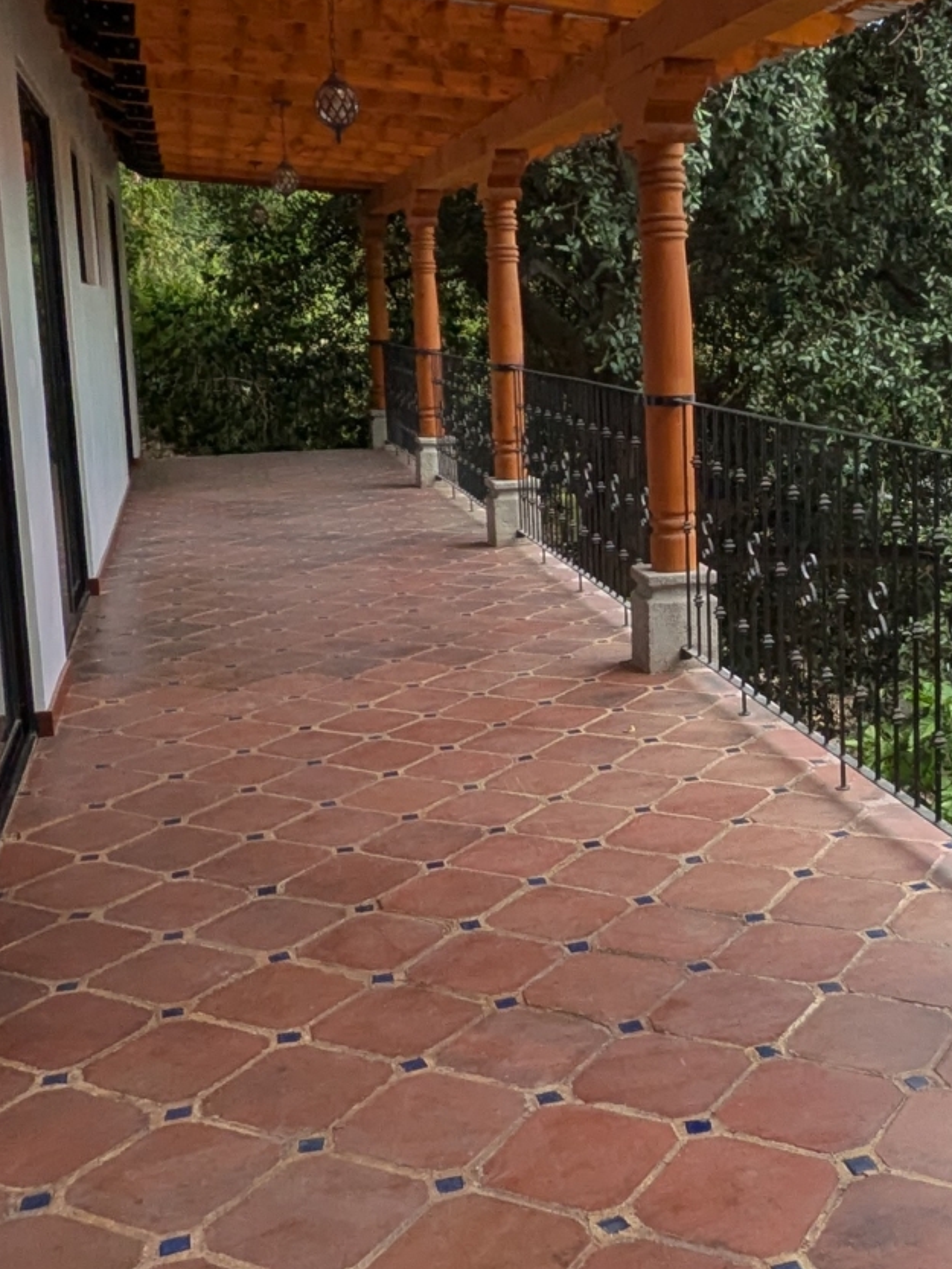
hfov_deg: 32.8
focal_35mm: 43
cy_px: 518
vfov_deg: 43.7
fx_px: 1576
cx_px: 740
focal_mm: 1.85
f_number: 2.2
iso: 50
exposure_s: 1/1218
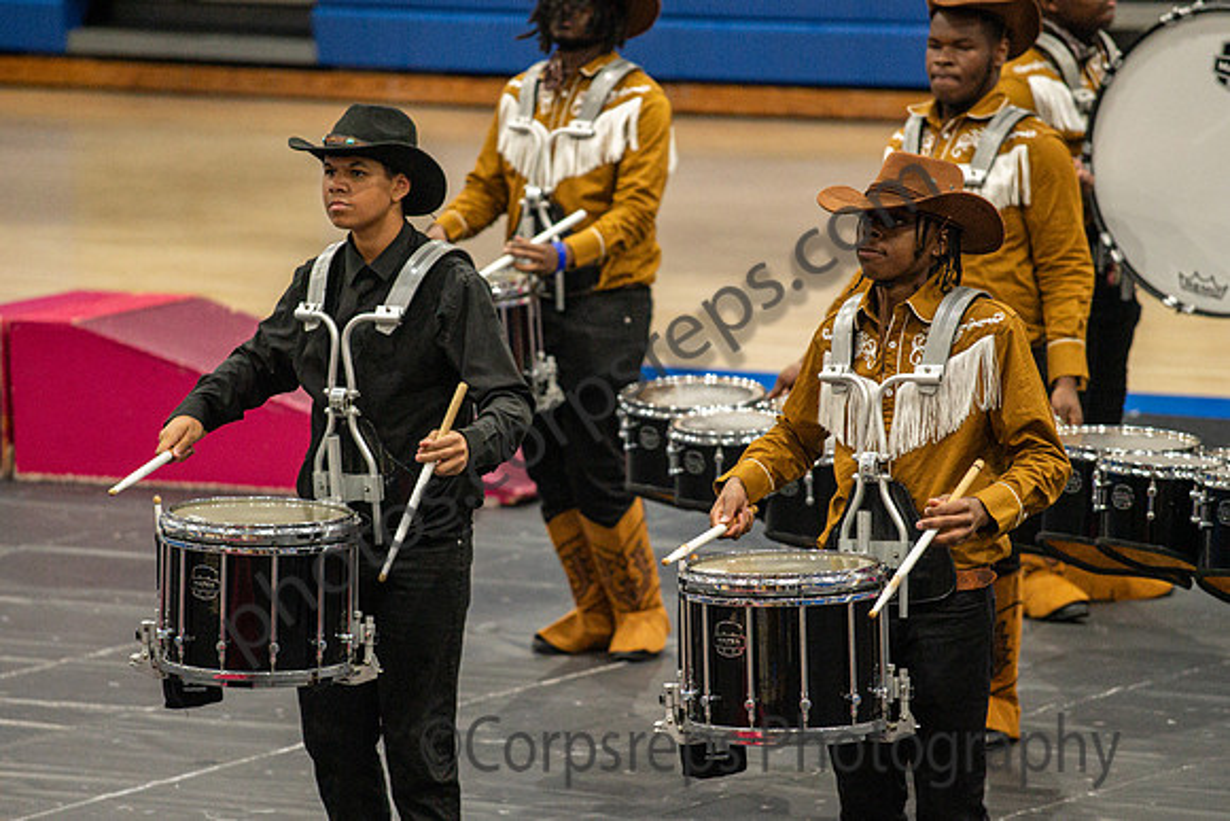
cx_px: 576
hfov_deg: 8.0
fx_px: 8822
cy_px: 459
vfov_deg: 5.3
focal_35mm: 258
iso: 6400
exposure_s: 1/500
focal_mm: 200
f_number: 4
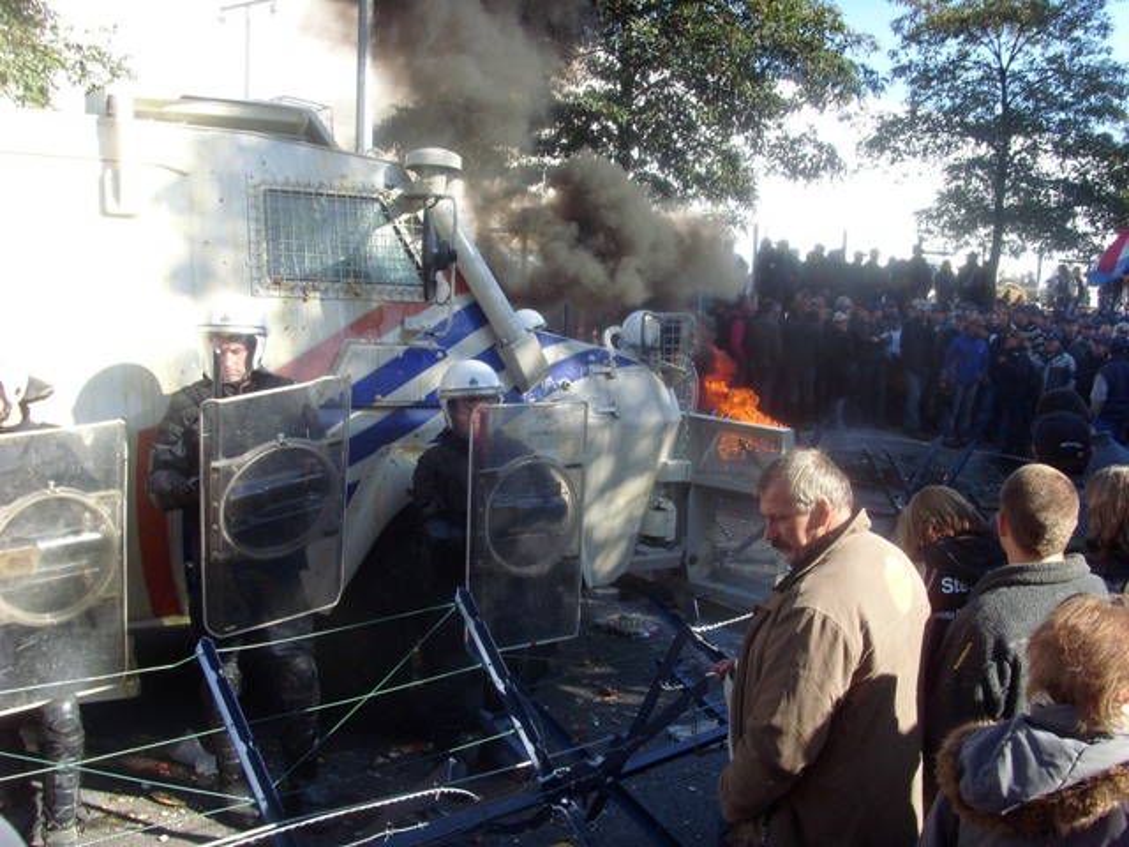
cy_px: 424
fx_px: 1174
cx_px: 564
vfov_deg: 39.7
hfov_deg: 51.4
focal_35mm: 36
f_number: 5.5
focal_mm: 6
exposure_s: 1/125
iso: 80
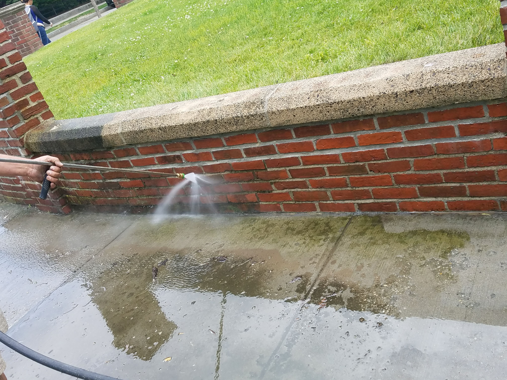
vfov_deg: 53.1
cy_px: 190
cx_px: 254
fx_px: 381
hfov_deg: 67.3
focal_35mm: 26
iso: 50
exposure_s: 1/434
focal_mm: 4.2
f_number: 1.7
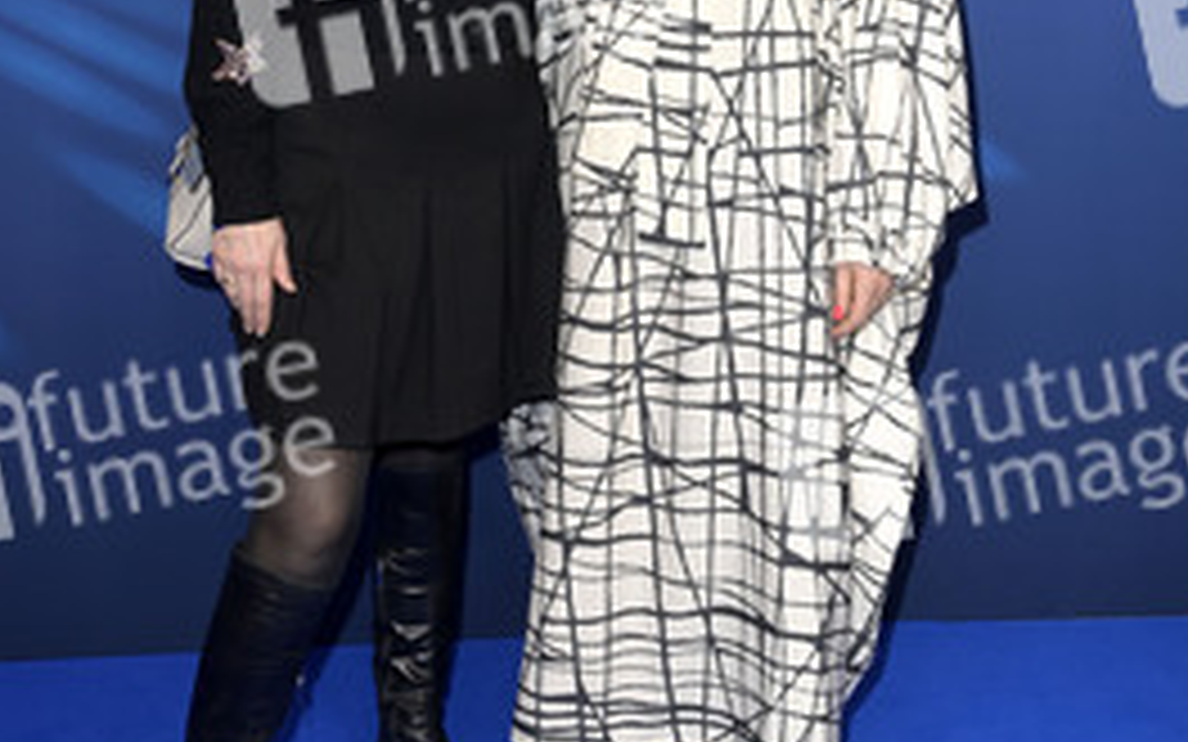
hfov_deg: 30.2
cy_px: 225
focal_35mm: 68
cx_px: 594
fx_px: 2202
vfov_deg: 19.1
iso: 1000
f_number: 5.6
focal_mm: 44
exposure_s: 1/250
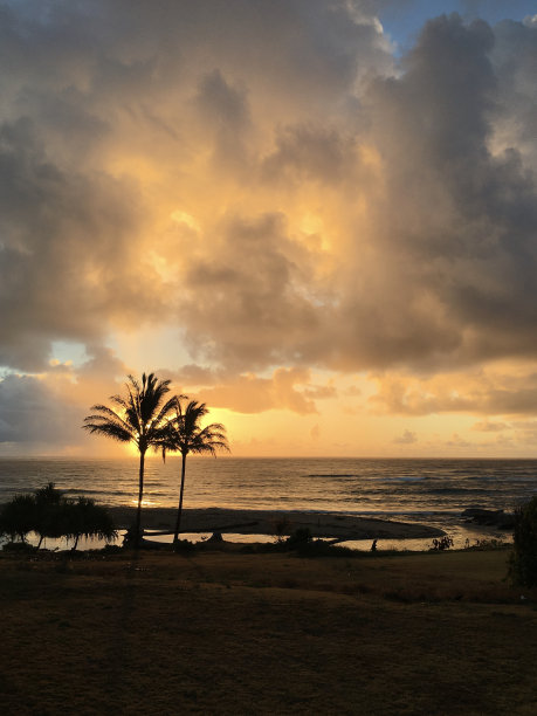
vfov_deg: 61.7
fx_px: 600
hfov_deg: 48.2
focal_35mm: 29
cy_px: 358
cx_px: 268
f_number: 2.2
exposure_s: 1/663
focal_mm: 4.15
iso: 25
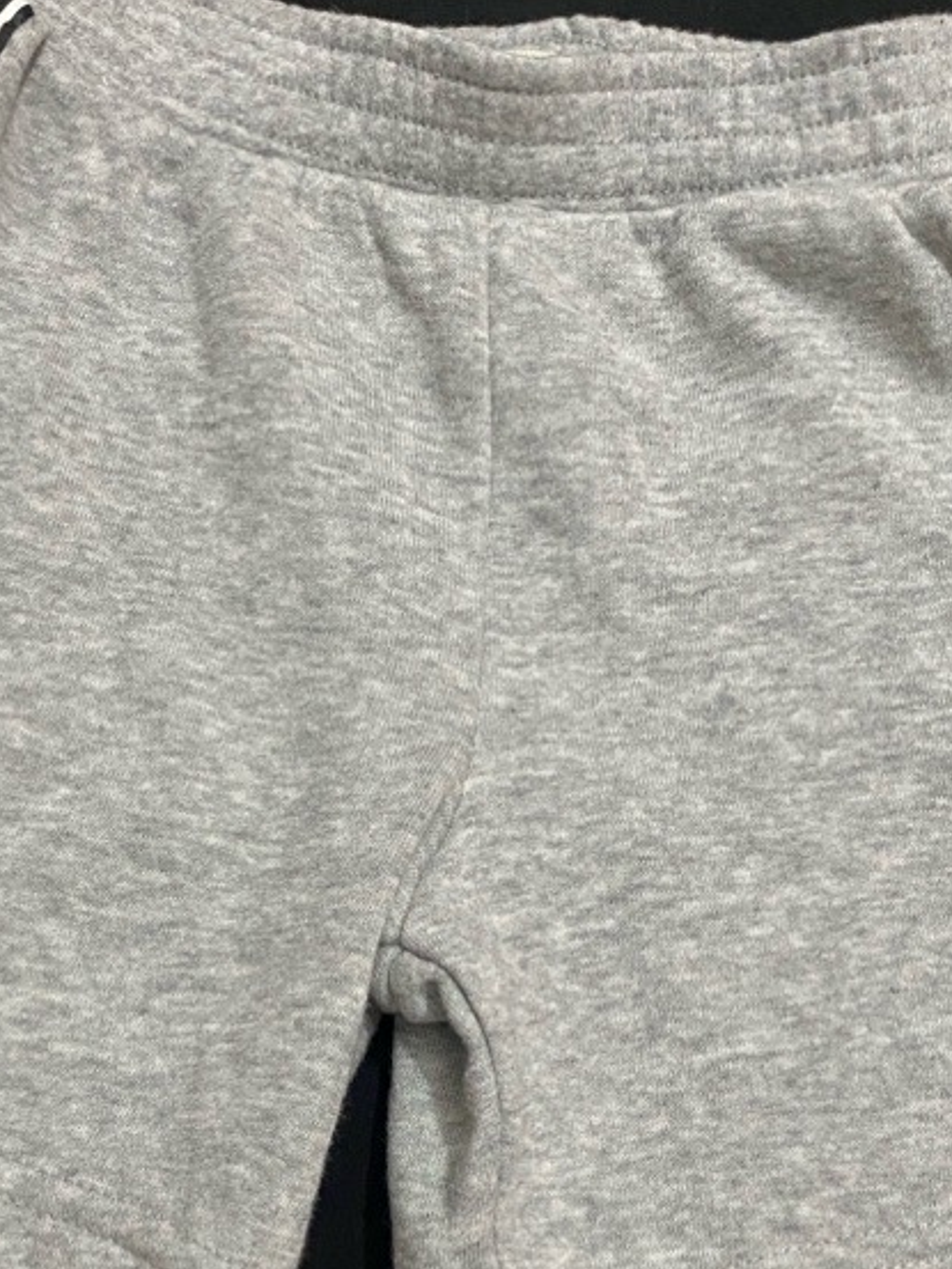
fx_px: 1723
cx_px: 392
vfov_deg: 39.9
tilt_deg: -75.1
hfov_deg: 30.8
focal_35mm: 47
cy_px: 851
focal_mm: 4.25
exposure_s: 1/25
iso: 500
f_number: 1.8
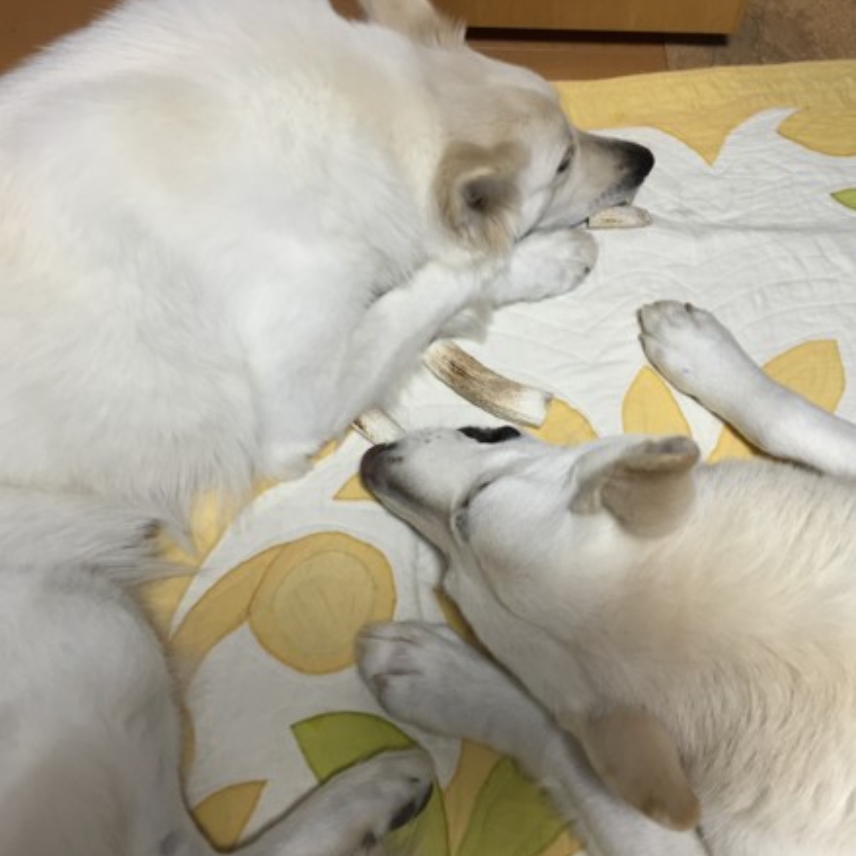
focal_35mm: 35
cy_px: 427
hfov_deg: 47.1
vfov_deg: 47.2
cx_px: 491
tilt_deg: -60.7
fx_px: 979
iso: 80
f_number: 2.2
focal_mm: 4.15
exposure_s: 1/30
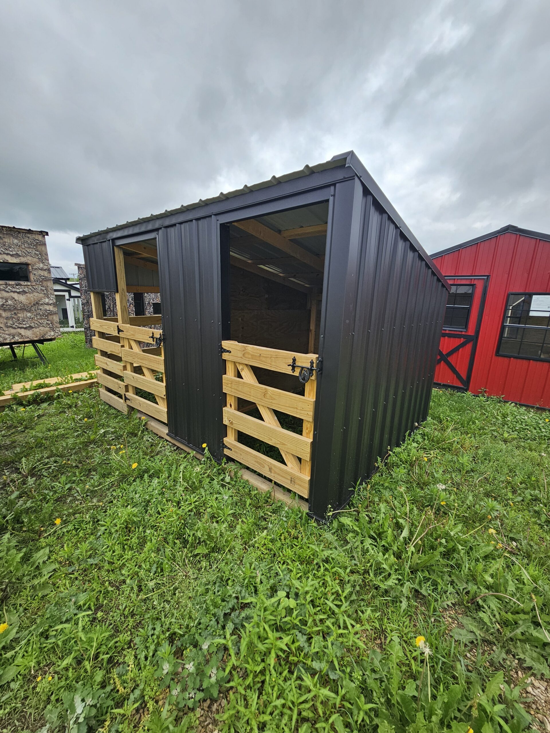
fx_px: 275
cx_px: 275
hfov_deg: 89.9
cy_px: 366
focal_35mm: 13
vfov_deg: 106.2
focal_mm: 2.2
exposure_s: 1/909
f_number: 2.2
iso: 50
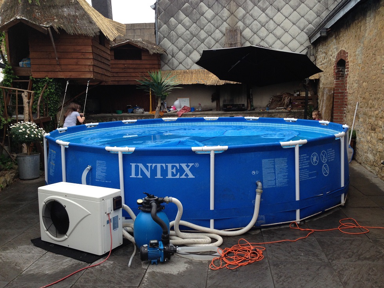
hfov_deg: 55.4
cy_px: 144
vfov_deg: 42.9
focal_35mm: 33
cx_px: 192
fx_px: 366
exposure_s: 1/200
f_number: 2.4
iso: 50
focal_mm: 4.12
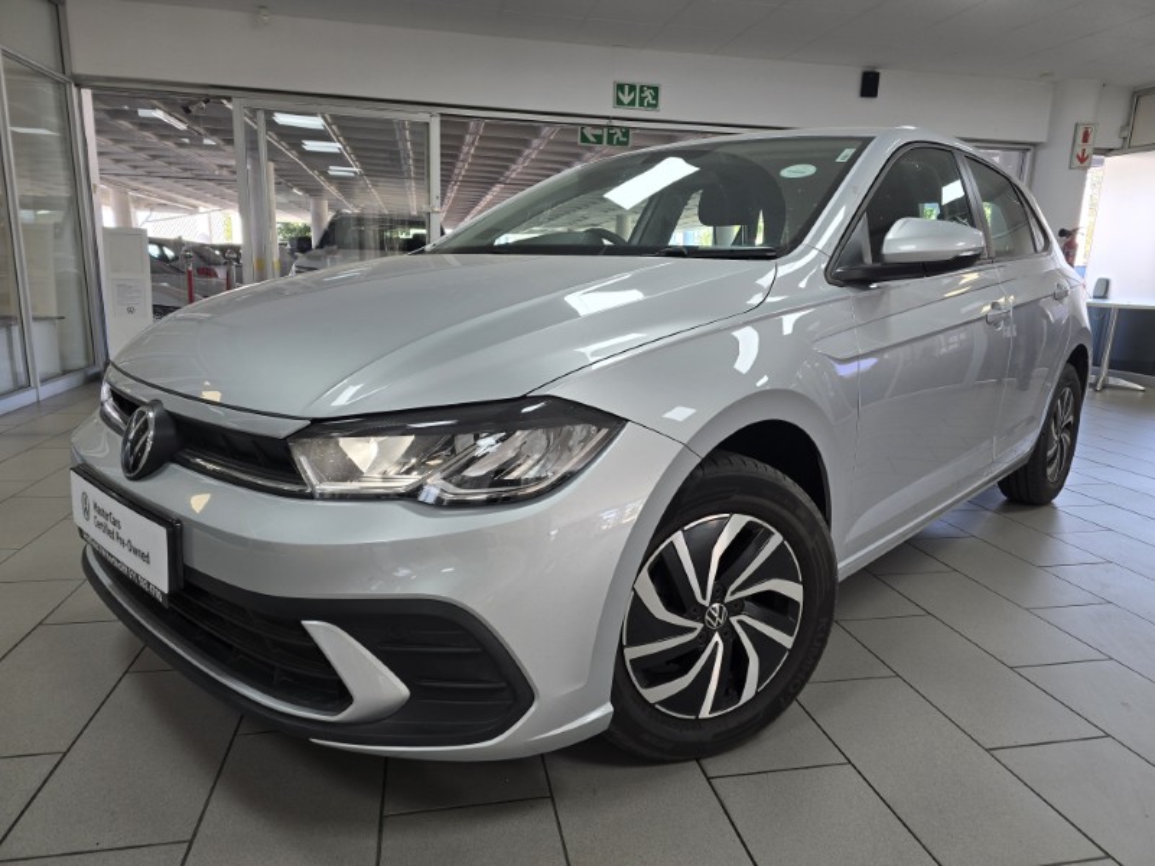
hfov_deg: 73.9
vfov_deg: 58.9
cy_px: 433
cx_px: 578
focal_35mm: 23
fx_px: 767
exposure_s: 1/100
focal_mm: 6.3
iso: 50
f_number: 1.7
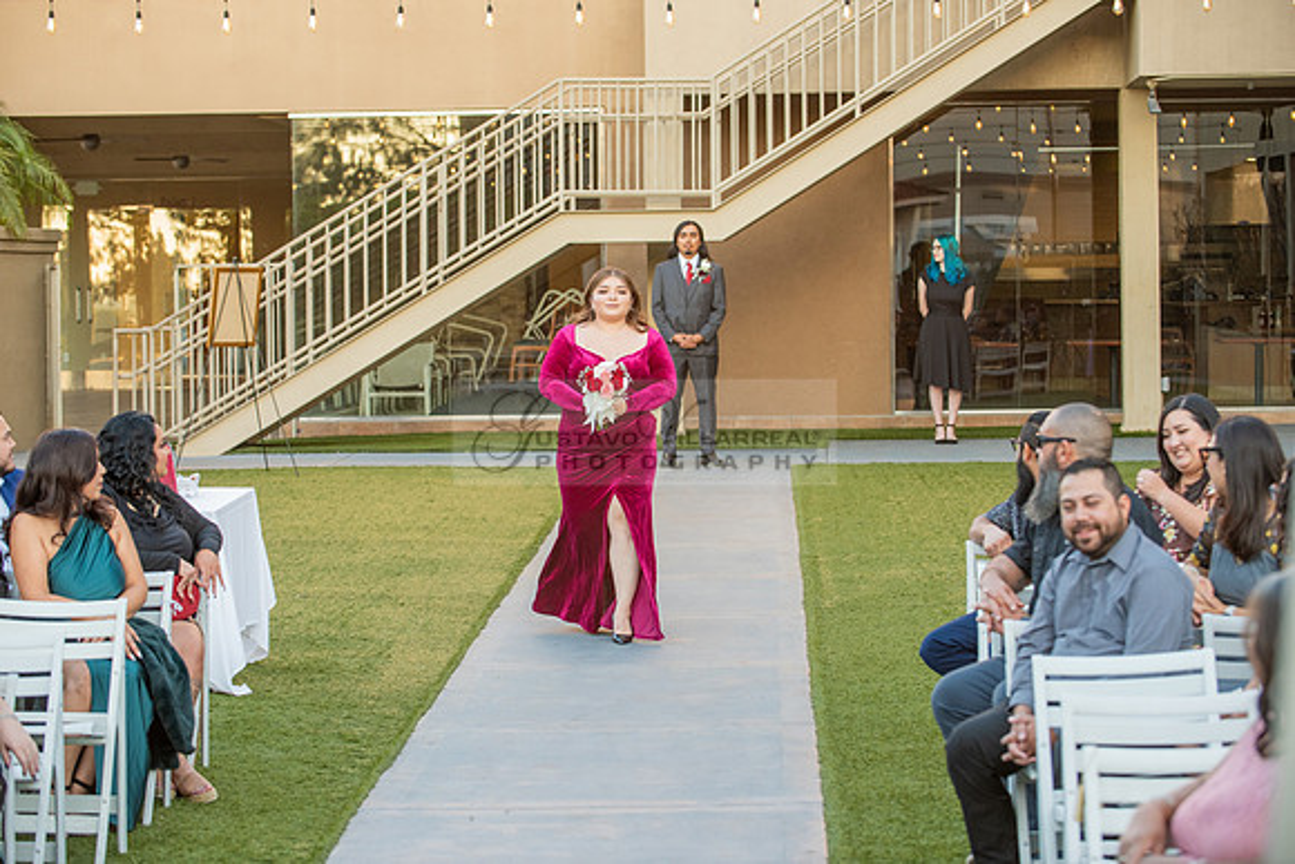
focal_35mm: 98
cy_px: 432
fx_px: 3526
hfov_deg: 20.8
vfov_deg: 14.0
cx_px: 648
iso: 800
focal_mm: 98
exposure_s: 1/320
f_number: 4
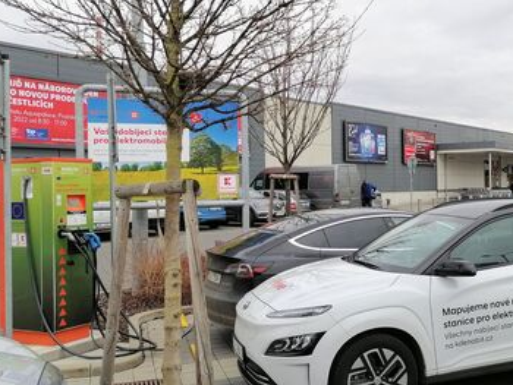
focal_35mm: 46
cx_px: 372
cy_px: 180
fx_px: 682
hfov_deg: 40.3
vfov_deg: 31.5
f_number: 1.8
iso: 50
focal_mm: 5.3
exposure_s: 1/306
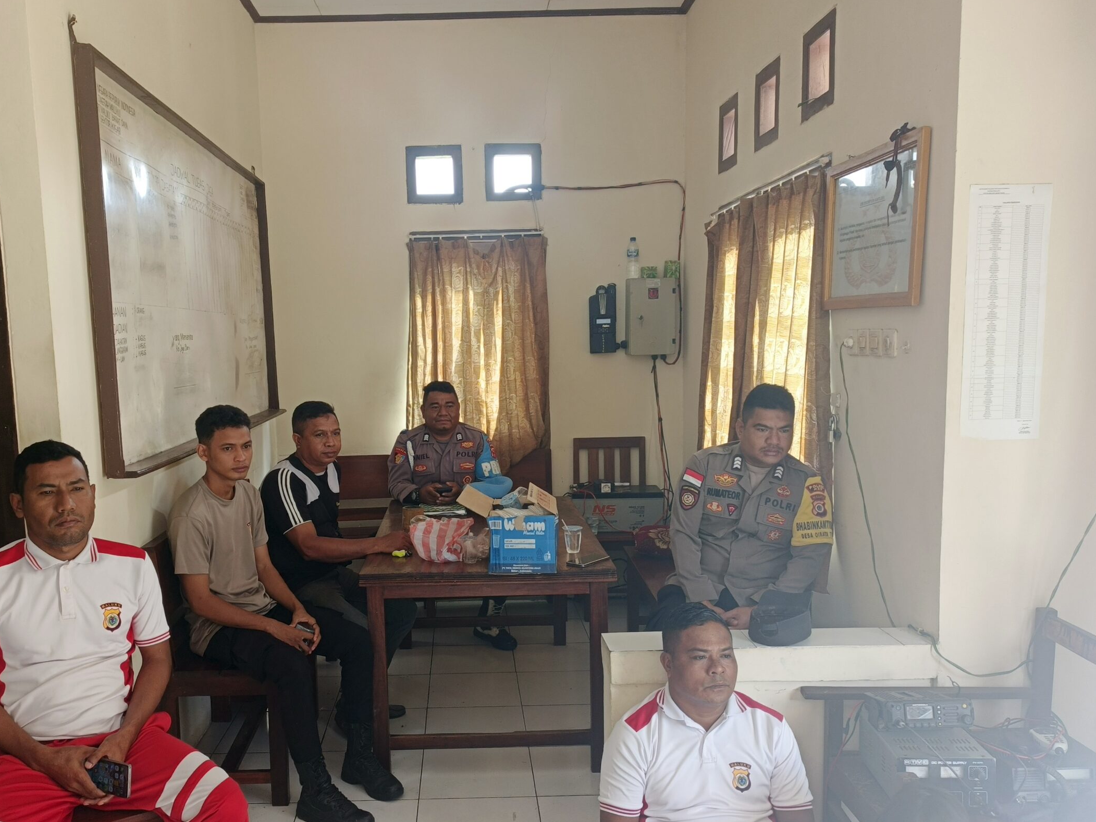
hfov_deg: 63.0
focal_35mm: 28
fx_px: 886
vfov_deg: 49.6
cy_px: 461
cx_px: 452
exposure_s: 1/50
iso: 454
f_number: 1.8
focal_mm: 5.89
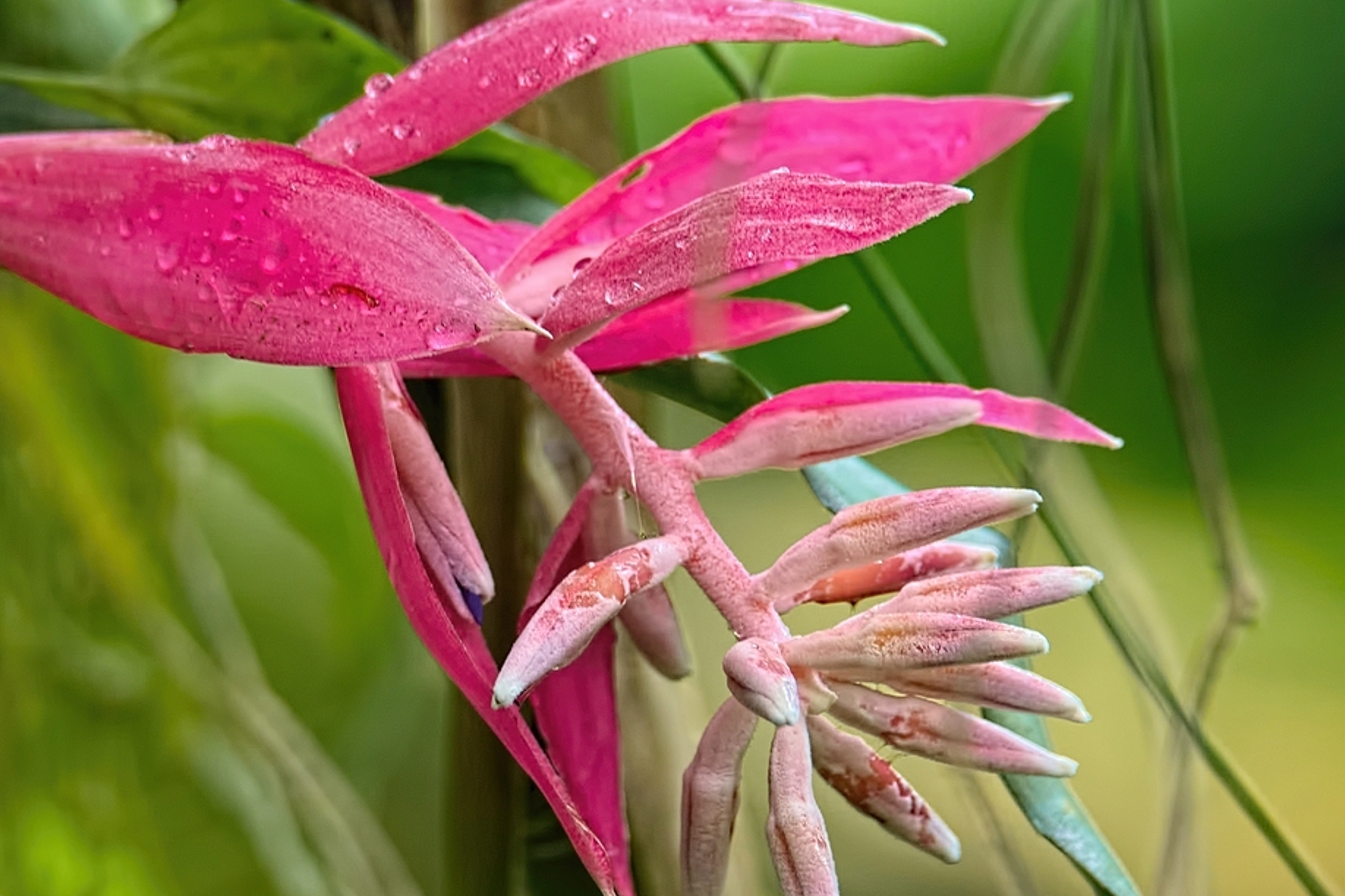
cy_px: 492
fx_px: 36611
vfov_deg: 1.4
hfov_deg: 2.1
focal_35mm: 980
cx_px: 476
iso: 1600
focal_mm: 500
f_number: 6.3
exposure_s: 1/100
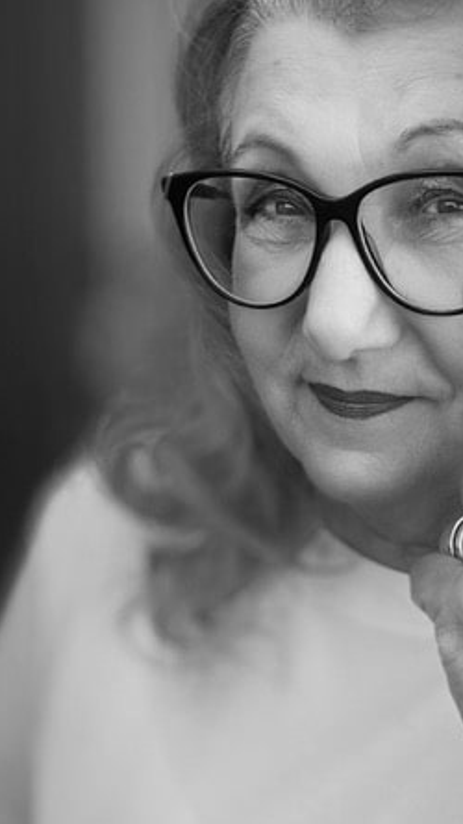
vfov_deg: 43.7
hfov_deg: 24.8
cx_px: 393
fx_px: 1027
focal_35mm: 47
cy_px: 400
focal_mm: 2.69
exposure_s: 1/152
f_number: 1.9
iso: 20
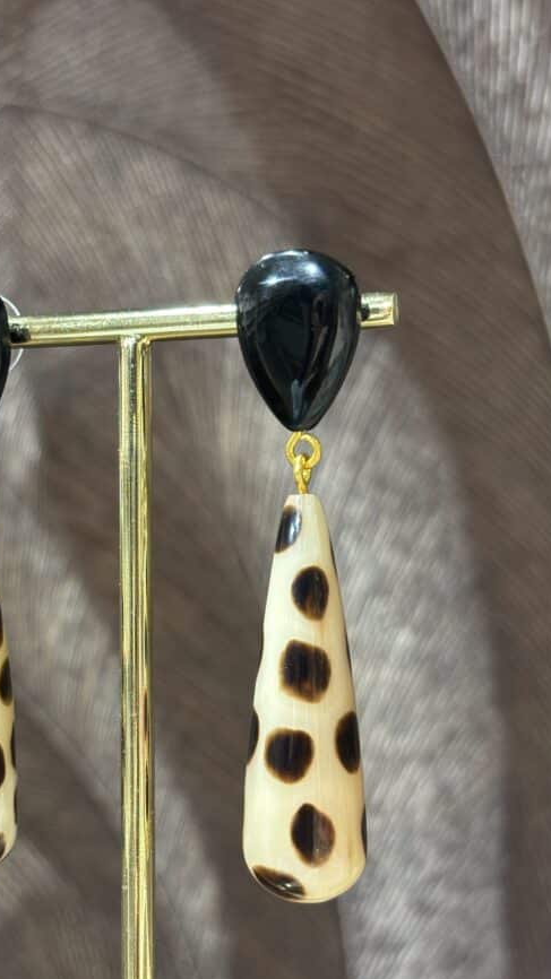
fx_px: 1741
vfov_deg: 31.4
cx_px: 130
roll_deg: -0.2
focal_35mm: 67
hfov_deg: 17.9
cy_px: 578
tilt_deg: -1.9
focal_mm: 5.96
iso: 80
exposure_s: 1/50
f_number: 1.6
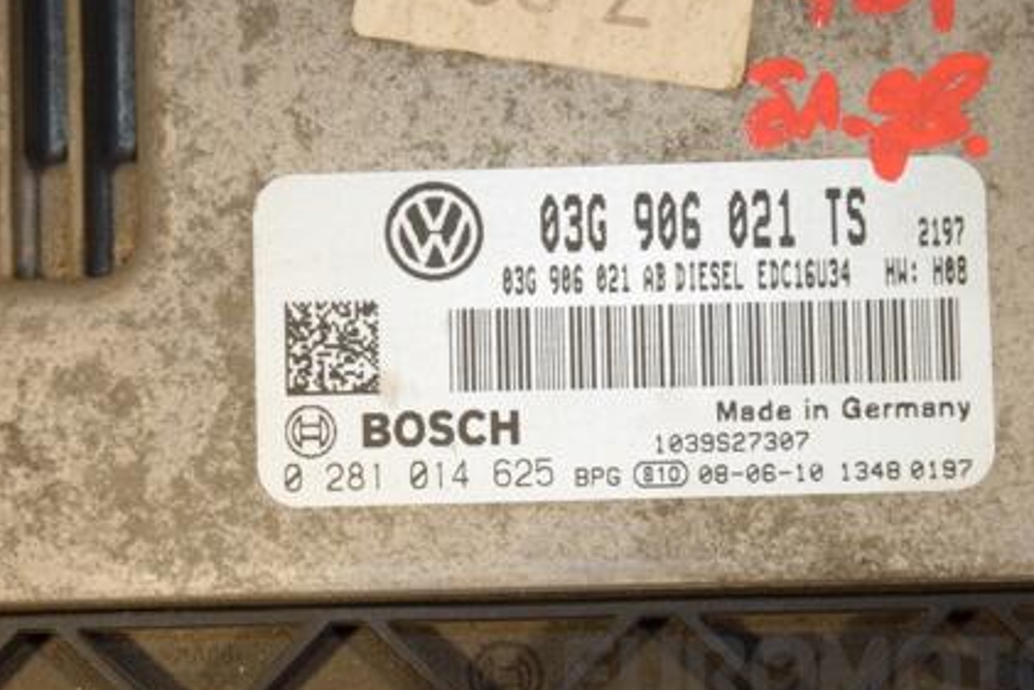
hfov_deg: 14.5
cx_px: 518
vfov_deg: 9.7
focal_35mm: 141
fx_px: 4051
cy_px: 346
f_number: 8
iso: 800
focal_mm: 66
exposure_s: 1/200
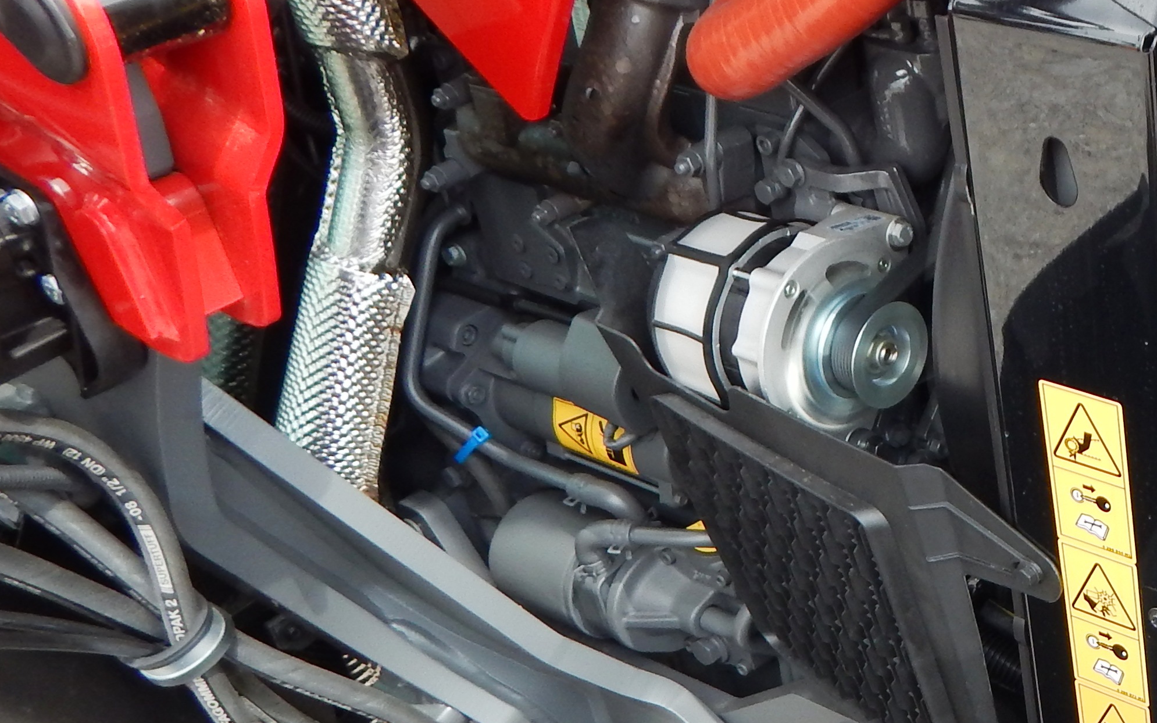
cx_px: 1288
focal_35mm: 54
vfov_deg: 23.8
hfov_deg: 32.7
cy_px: 515
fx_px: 1703
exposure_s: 1/200
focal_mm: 4
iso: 125
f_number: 3
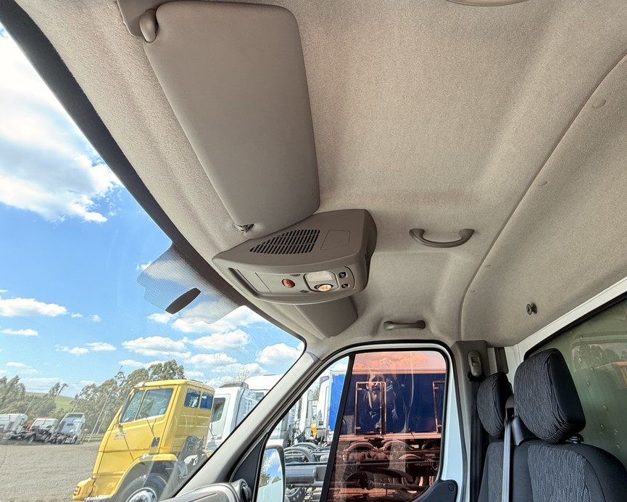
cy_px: 196
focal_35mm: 18
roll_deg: -0.8
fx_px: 334
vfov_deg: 72.8
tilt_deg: +34.9
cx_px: 396
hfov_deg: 84.5
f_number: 2.2
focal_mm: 2.22
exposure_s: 1/99
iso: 64
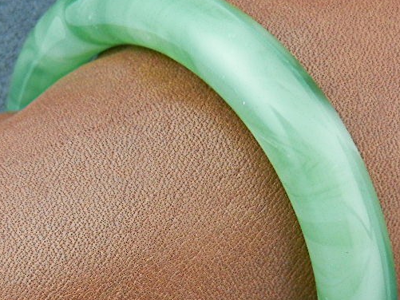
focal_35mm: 92
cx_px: 200
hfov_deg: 21.3
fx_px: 1063
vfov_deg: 15.9
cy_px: 251
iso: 200
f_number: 3.8
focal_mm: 8.1
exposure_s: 1/5.1
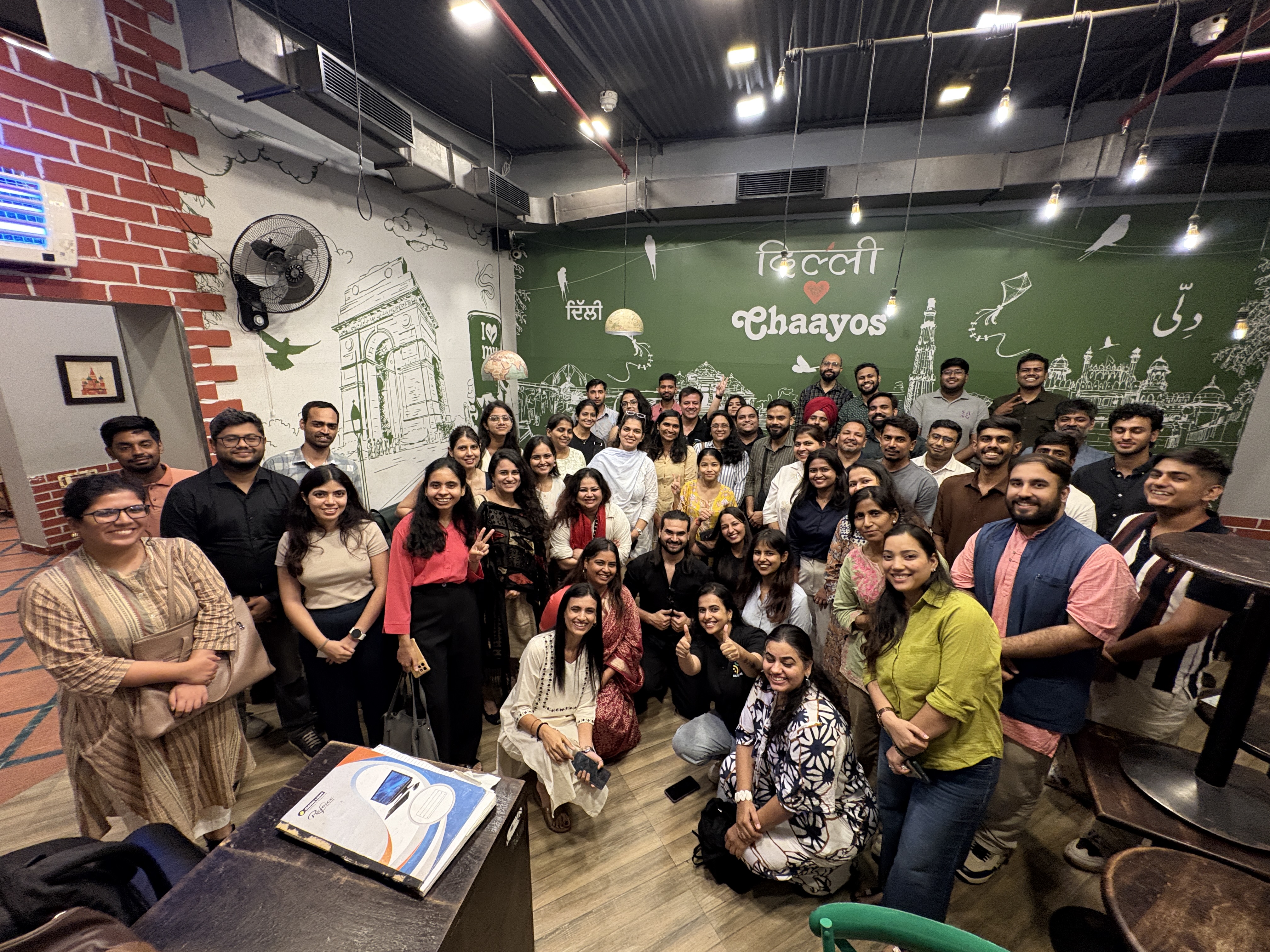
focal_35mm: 14
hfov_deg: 102.1
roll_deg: -0.6
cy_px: 476
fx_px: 514
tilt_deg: -13.7
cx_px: 635
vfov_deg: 85.7
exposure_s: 1/50
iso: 640
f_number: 2.2
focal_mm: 2.22
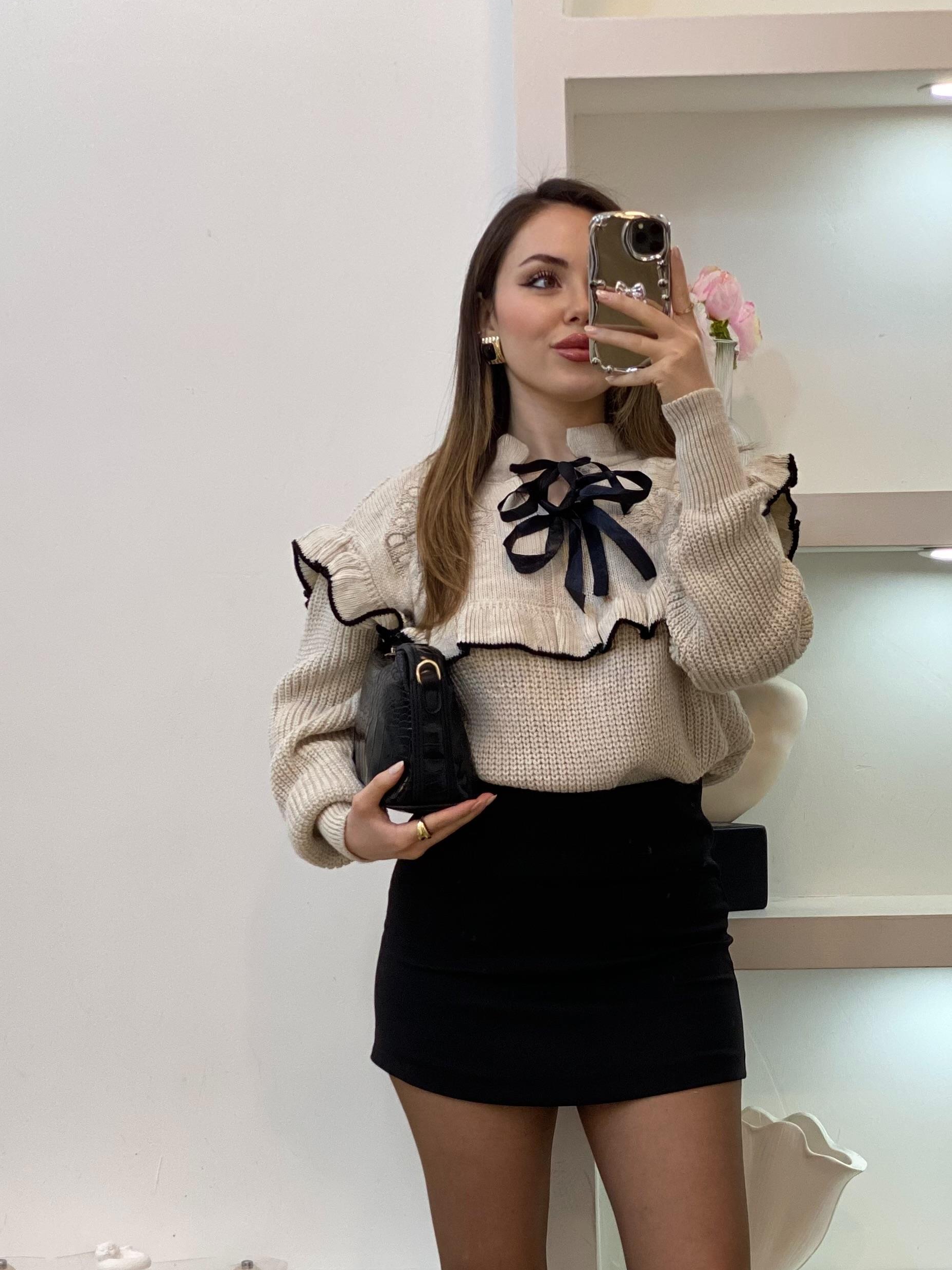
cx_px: 563
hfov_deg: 17.4
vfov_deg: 22.7
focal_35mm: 85
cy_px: 1007
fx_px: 3117
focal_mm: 6
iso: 80
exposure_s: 1/100
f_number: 2
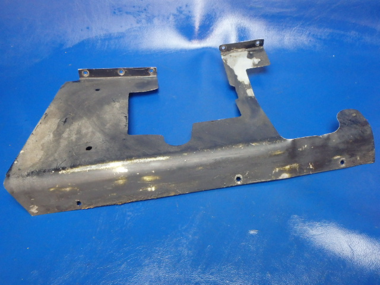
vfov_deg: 49.7
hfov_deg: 63.4
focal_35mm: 28
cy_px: 142
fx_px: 307
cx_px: 190
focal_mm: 5
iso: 800
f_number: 3.9
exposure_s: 1/30
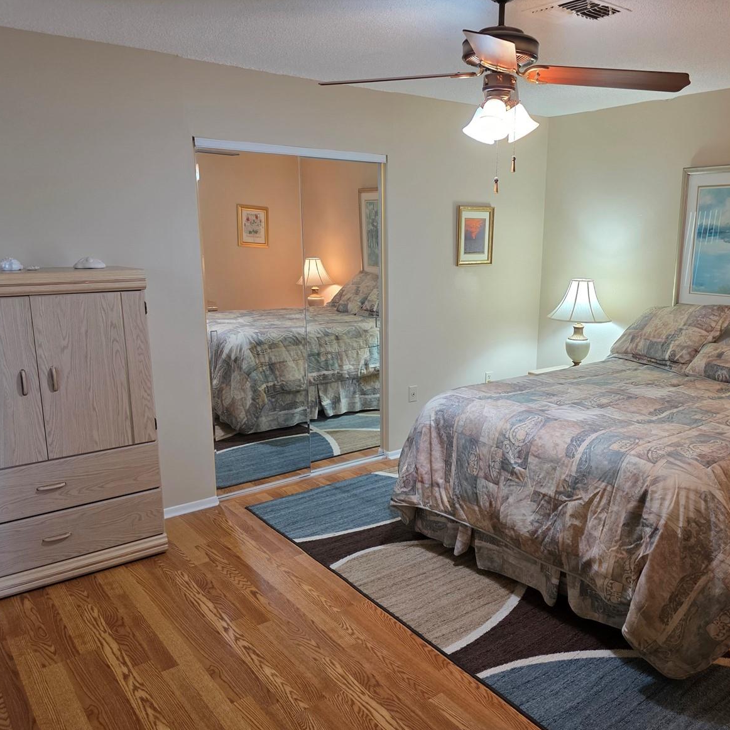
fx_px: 668
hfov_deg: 56.8
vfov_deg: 57.3
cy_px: 364
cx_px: 446
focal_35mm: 28
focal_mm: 6.3
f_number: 1.7
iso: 320
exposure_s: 1/120
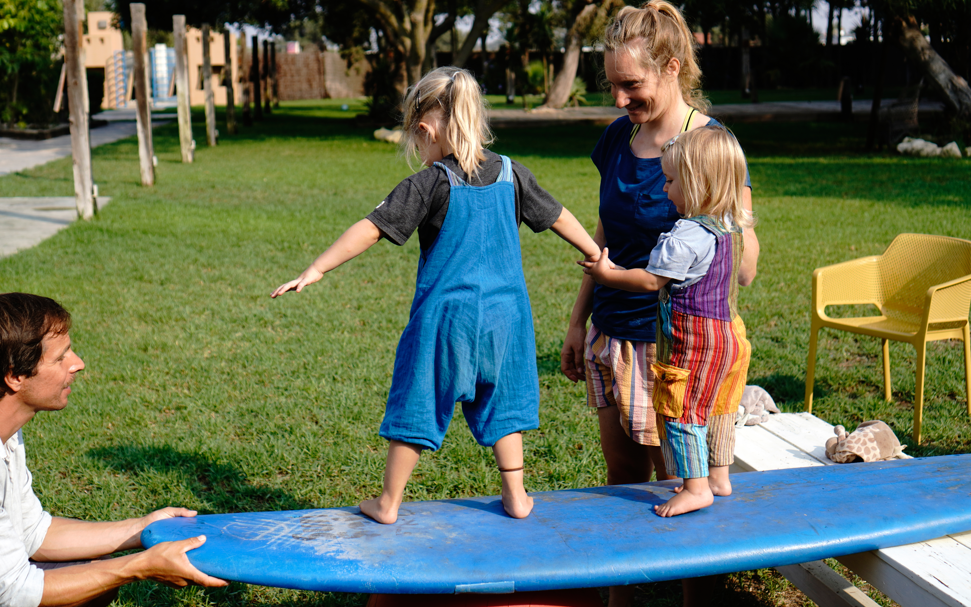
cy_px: 287
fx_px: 1443
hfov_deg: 37.2
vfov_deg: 23.7
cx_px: 491
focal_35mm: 55
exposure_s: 1/1000
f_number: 3.2
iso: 100
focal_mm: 35
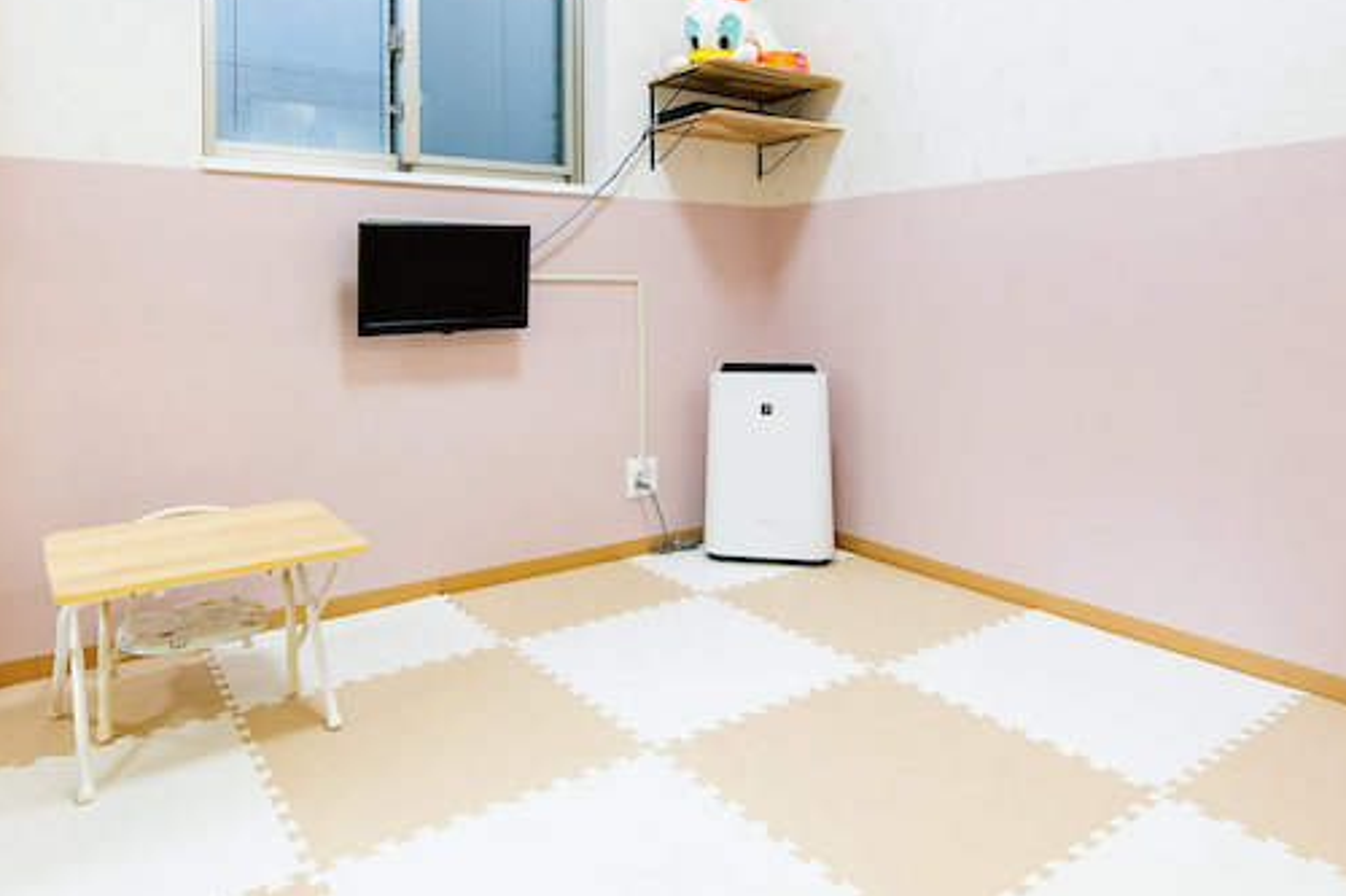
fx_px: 897
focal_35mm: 24
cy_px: 289
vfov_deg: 52.0
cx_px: 638
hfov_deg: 73.7
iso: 800
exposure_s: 1/60
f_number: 8
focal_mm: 15
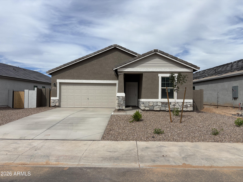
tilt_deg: +1.0
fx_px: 183
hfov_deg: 67.3
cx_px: 122
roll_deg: -1.7
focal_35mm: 26
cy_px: 91
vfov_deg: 53.1
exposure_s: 1/5952
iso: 50
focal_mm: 5.96
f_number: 1.6
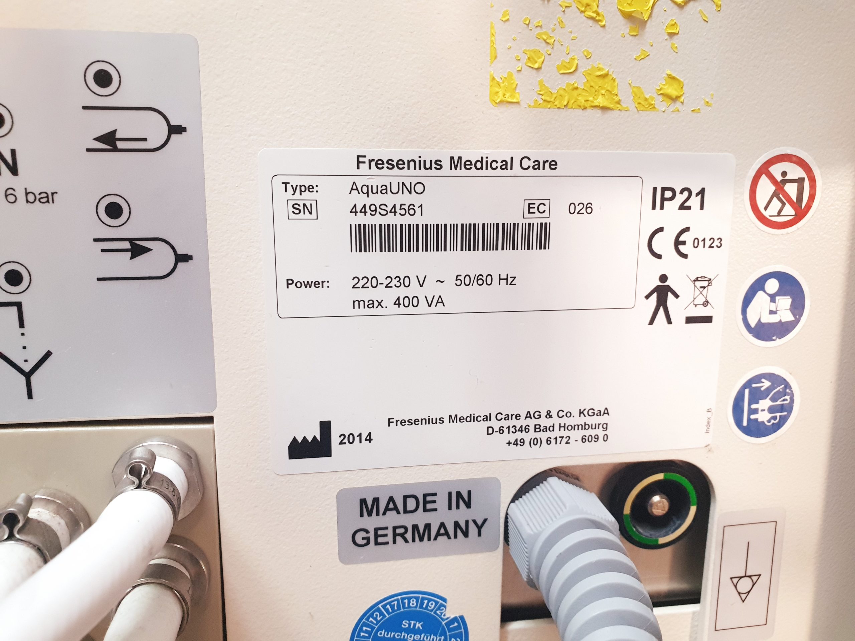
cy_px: 320
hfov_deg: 67.3
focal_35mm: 26
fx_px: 642
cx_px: 428
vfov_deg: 53.1
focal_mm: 4.3
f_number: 2.4
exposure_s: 1/50
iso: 320
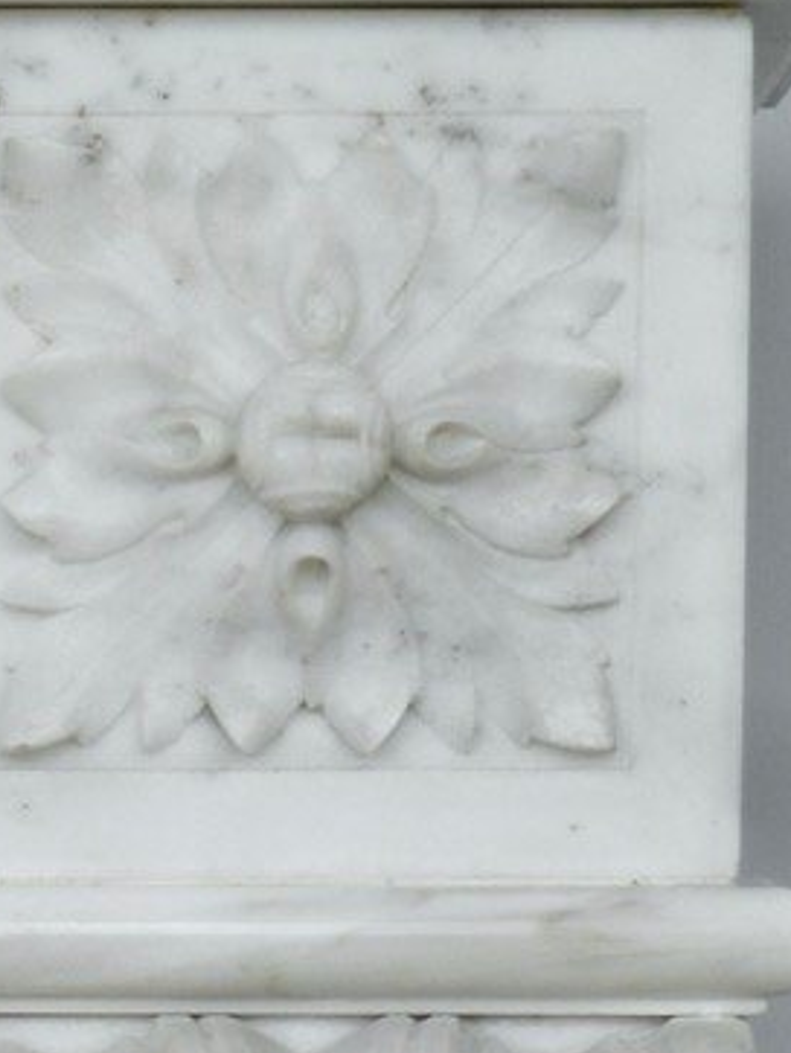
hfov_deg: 7.3
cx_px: -125
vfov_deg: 9.7
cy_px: 1262
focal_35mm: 202
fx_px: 6147
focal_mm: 10.9
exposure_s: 1/80
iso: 100
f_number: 4.5
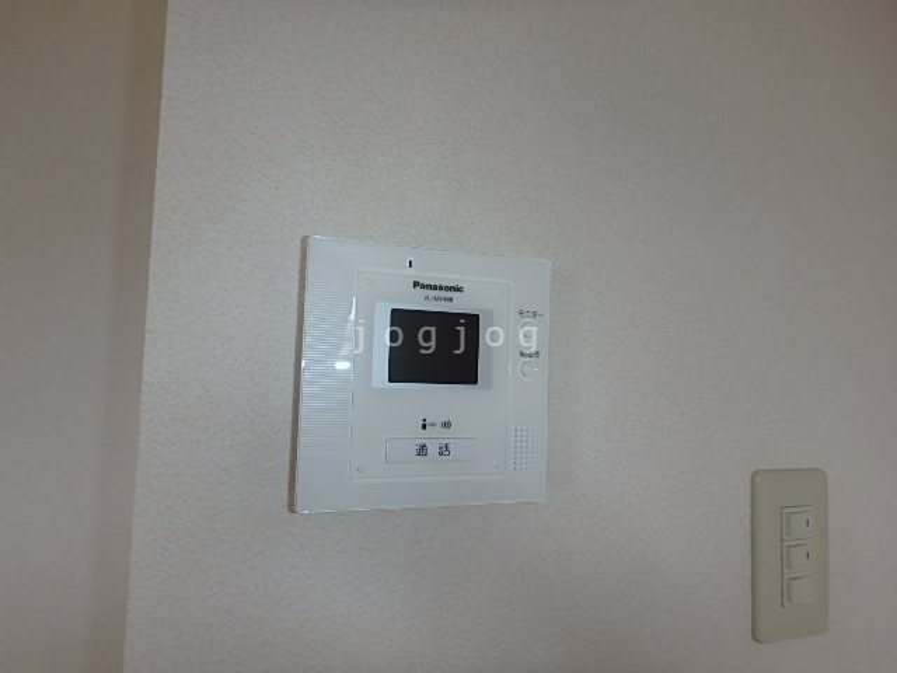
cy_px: 336
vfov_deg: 63.4
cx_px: 448
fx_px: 544
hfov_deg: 79.0
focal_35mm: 21
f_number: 3.5
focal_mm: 3.7
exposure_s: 1/50
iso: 125
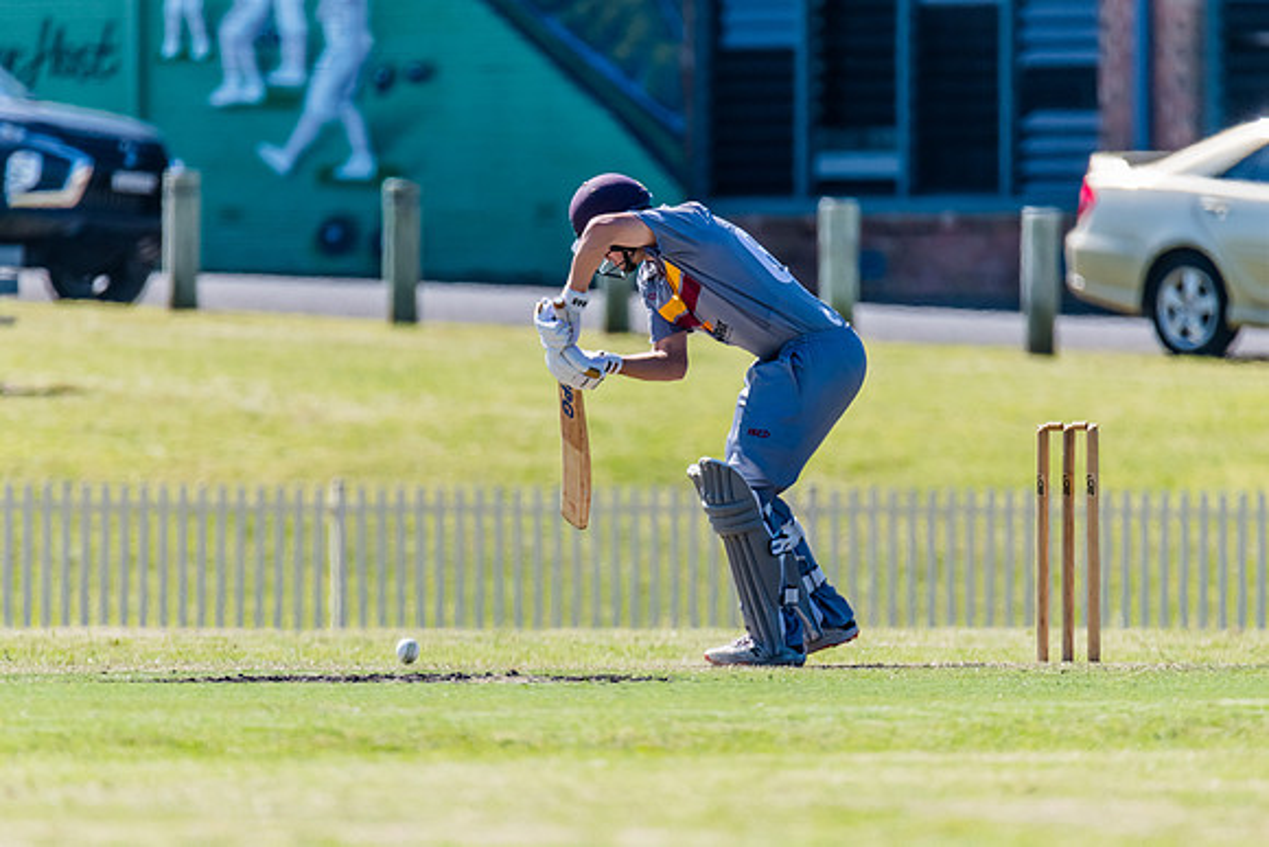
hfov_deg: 2.9
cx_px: 602
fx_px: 24997
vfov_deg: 1.9
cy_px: 440
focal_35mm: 709
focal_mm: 600
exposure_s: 1/2000
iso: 640
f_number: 6.3
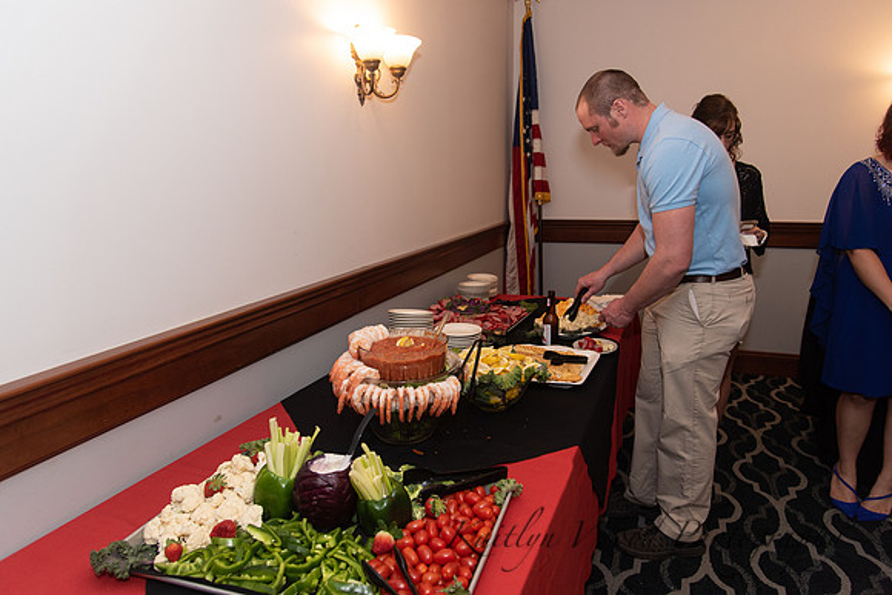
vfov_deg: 53.2
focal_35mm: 24
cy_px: 298
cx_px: 446
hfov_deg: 73.7
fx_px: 595
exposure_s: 1/200
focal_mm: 24
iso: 800
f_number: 4
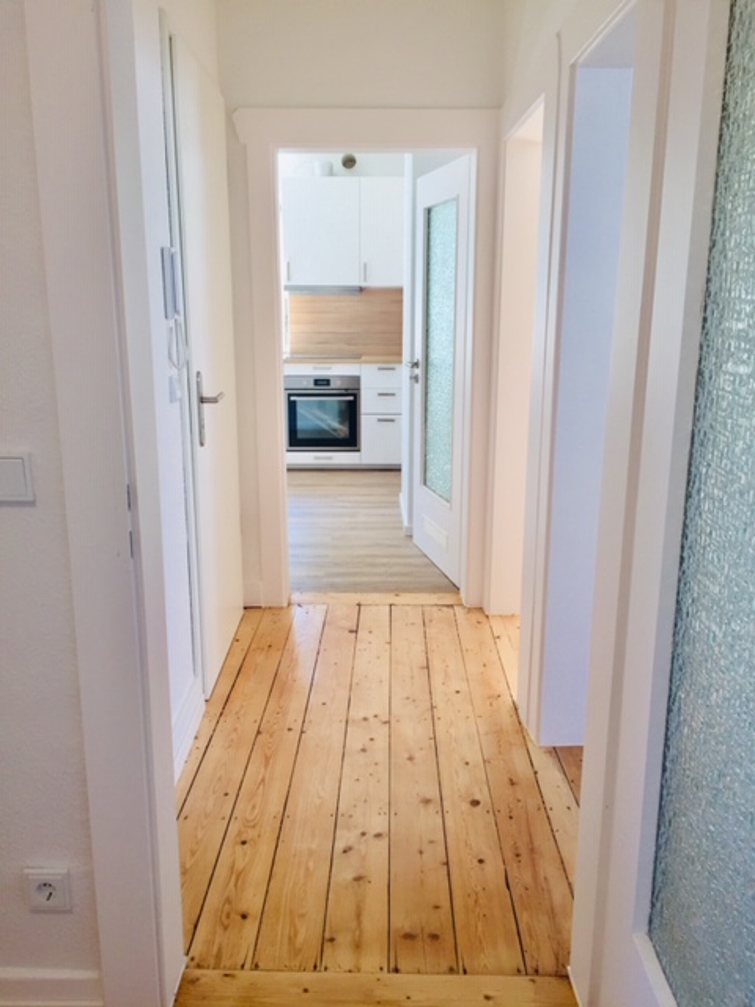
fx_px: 843
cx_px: 378
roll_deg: -0.8
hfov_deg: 48.2
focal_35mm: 29
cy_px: 504
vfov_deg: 61.7
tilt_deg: -13.5
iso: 32
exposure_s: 1/50
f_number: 2.2
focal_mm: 4.15
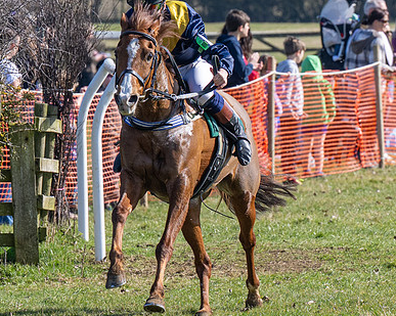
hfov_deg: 3.2
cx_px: 149
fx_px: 6992
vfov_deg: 2.6
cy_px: 100
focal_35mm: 597
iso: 200
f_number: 5
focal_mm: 140
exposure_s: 1/1000
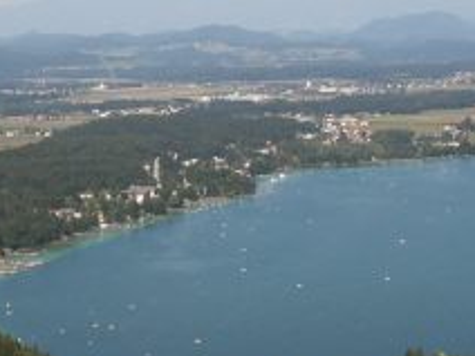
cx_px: 184
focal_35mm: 99
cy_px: 143
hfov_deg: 19.8
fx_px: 1358
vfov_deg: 14.9
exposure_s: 1/250
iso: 64
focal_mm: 7.2
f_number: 6.7
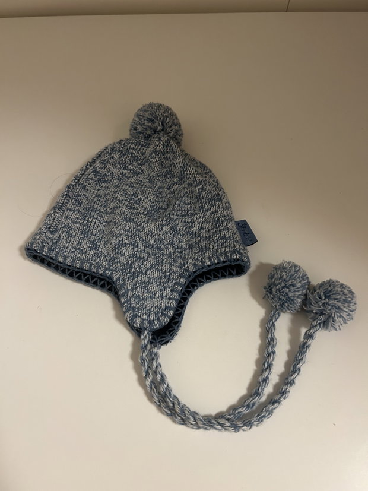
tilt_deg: -60.5
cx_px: 184
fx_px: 369
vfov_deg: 67.3
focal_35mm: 26
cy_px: 246
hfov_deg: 53.1
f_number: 1.5
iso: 320
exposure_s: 1/50
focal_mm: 5.7
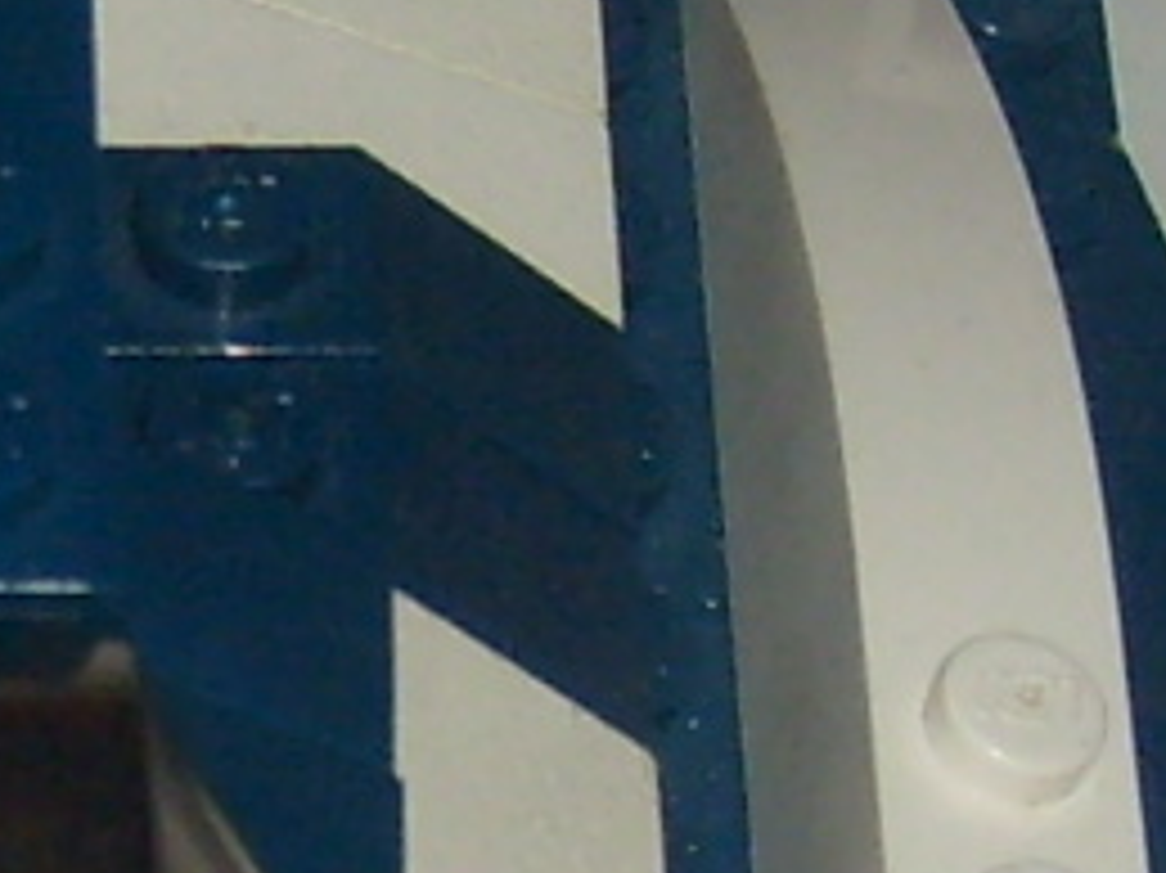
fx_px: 9326
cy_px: 1053
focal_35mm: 277
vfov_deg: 5.3
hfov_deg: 7.1
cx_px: -108
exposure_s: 1/30
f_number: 2.8
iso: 100
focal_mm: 5.8
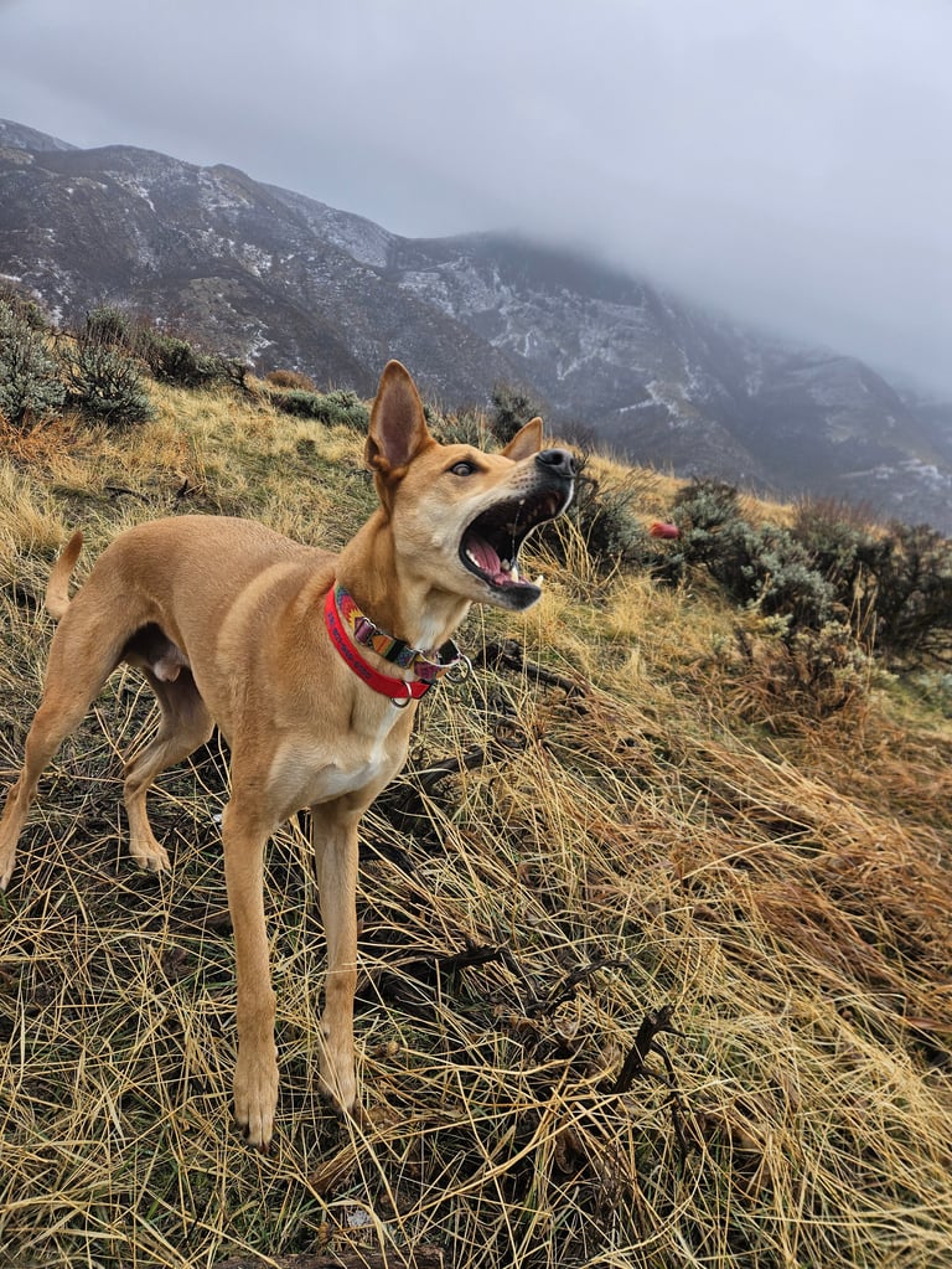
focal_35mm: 23
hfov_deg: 58.9
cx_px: 476
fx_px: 843
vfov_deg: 73.9
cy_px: 634
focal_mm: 5.4
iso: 25
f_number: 1.8
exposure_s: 1/572
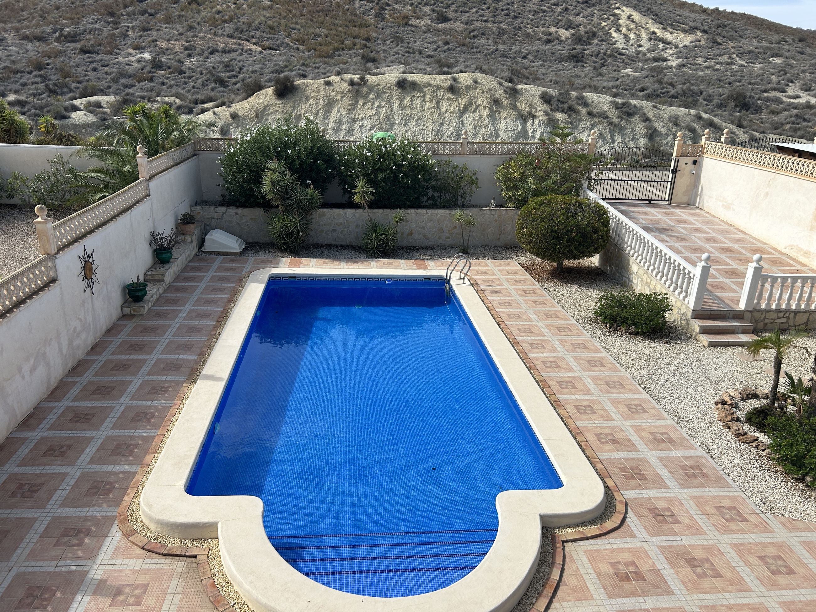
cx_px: 408
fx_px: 613
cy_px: 306
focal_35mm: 26
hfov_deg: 67.3
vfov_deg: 53.1
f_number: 1.5
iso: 50
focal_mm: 5.7
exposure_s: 1/3831
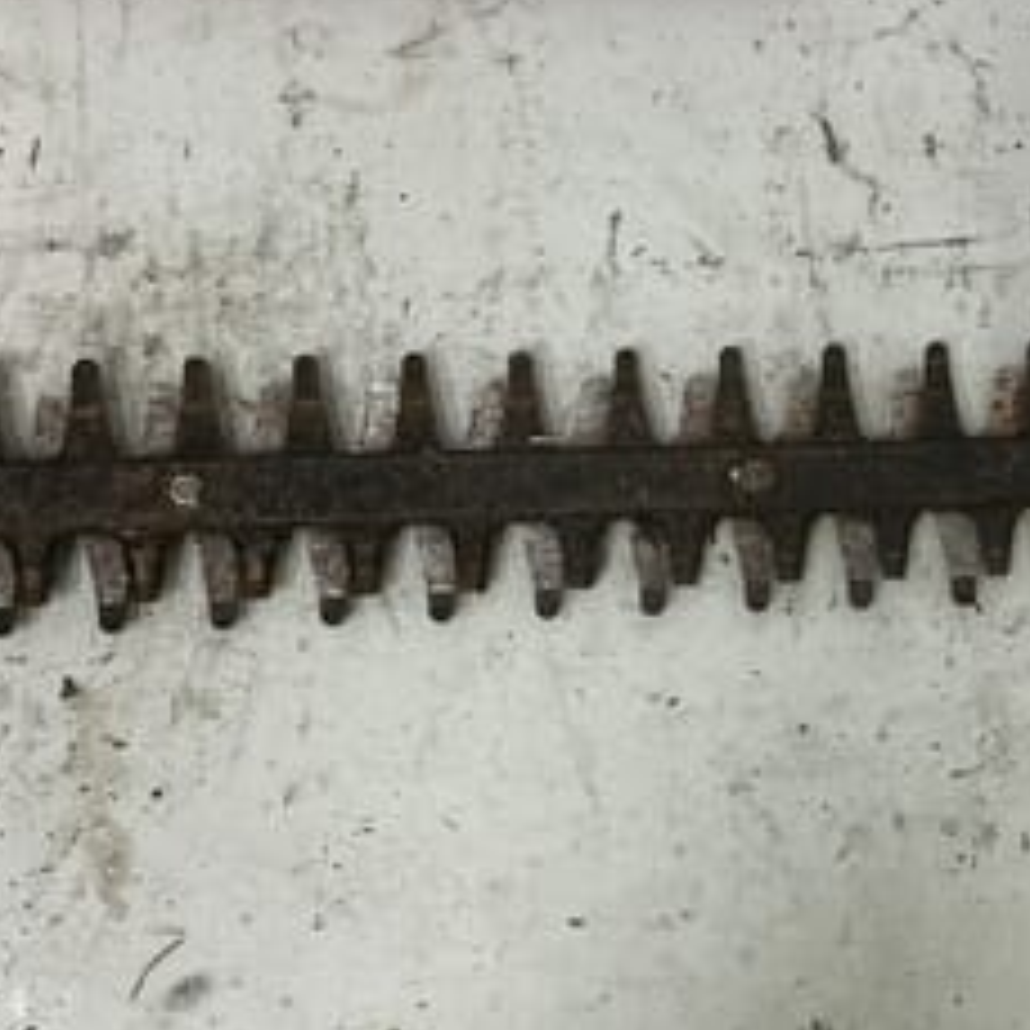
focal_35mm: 54
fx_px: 1818
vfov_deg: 31.6
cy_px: 524
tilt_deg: -86.7
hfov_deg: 30.9
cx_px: 805
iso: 40
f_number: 1.8
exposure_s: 1/50
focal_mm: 3
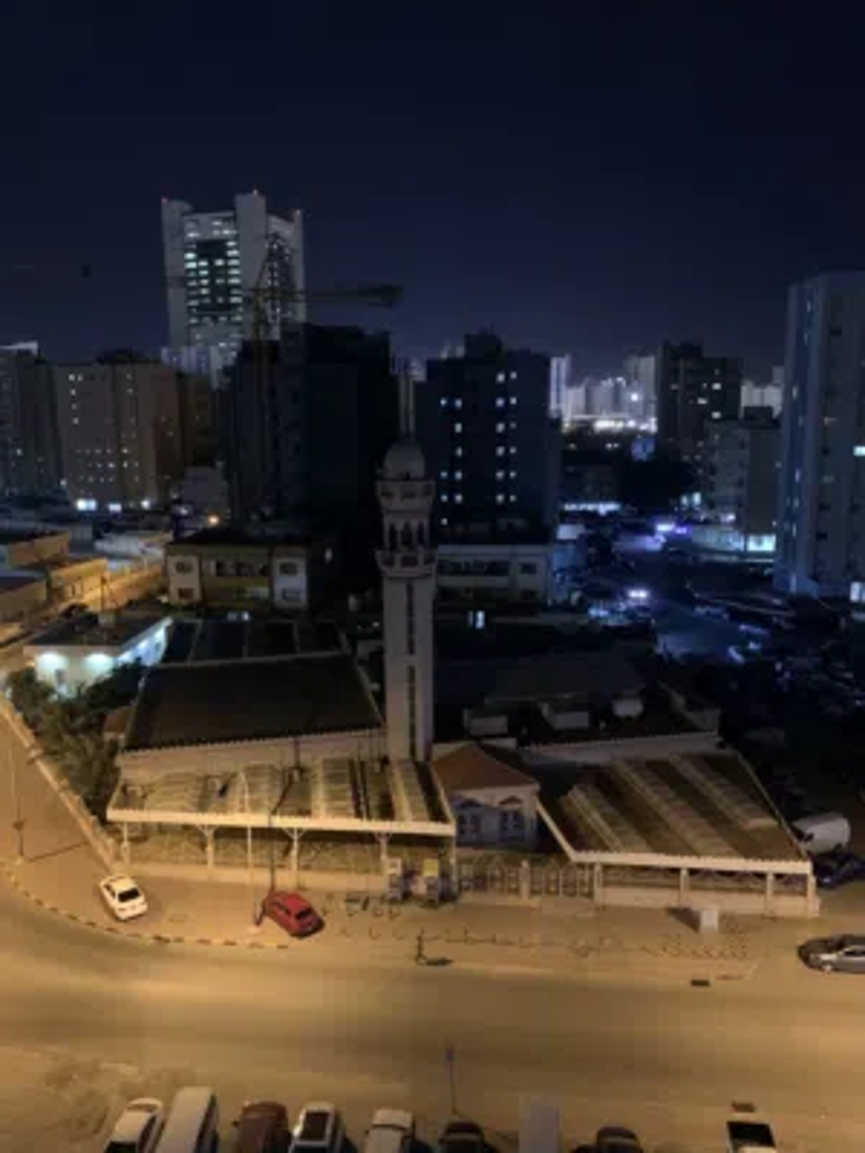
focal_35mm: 26
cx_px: 432
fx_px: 866
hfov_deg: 53.1
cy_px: 576
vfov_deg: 67.3
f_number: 1.8
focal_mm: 4.25
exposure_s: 1/17
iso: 1000
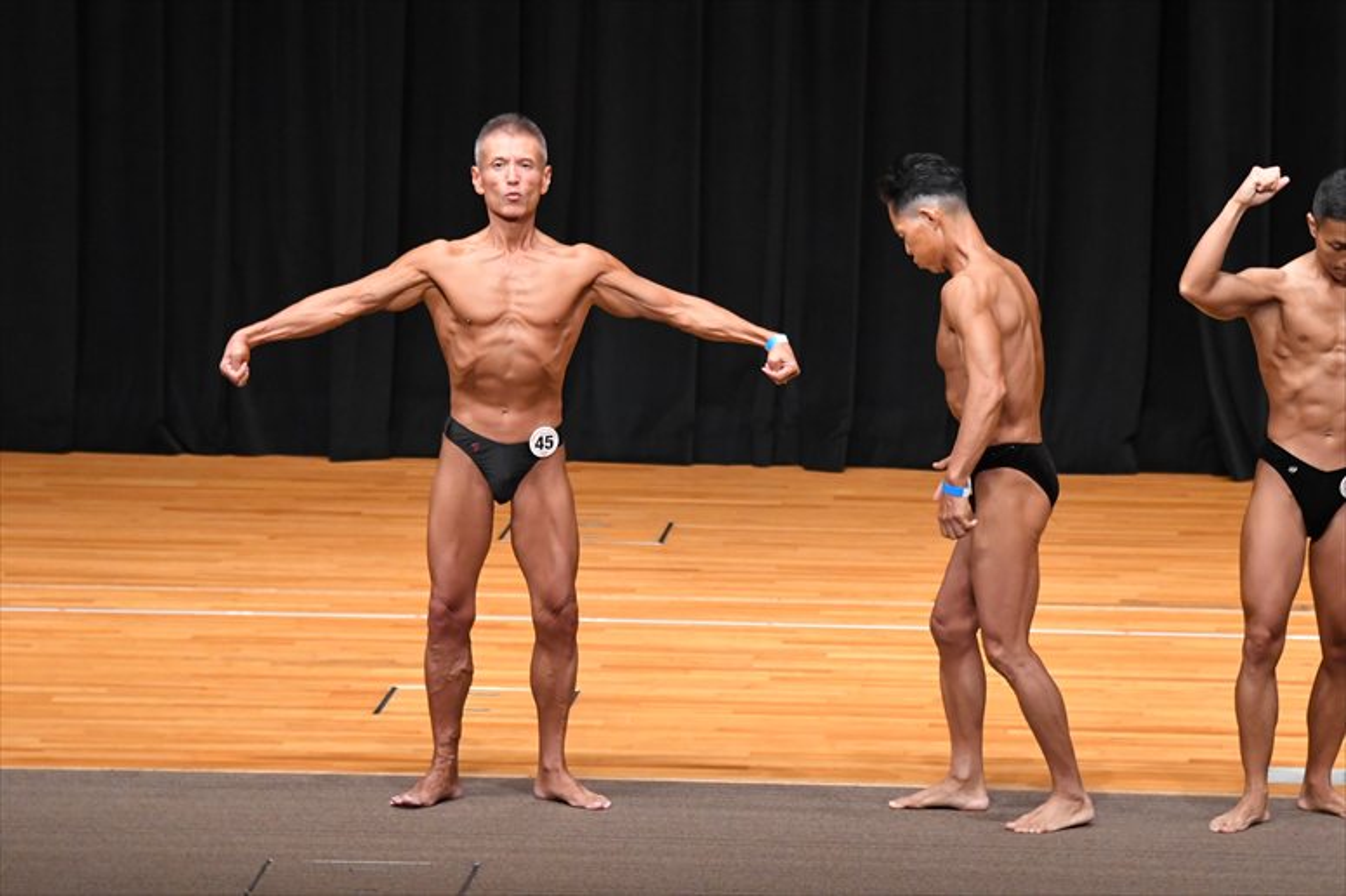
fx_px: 8110
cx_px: 673
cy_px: 448
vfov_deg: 6.3
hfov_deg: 9.5
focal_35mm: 217
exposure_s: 1/400
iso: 5000
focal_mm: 145
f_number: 5.6
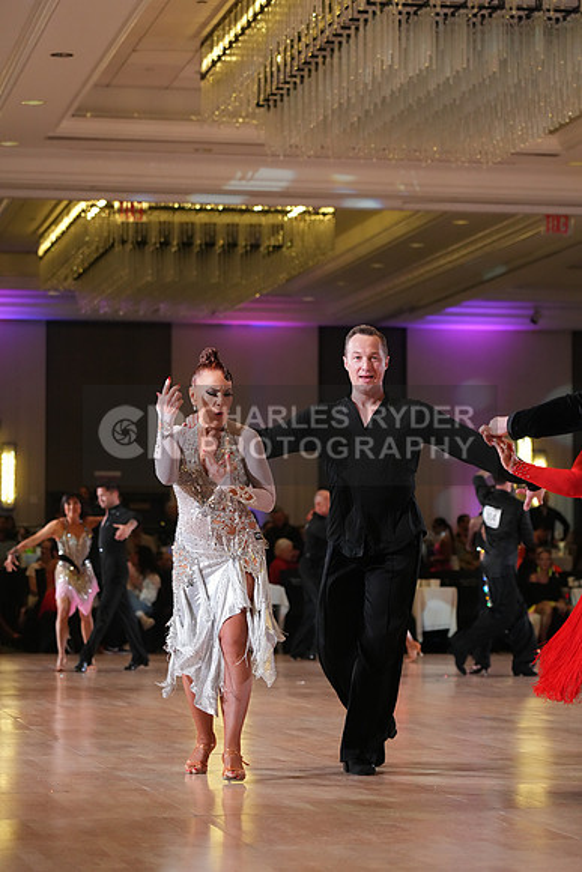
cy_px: 436
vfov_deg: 19.5
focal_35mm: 105
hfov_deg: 13.0
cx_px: 291
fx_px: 2545
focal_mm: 105
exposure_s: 1/500
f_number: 4
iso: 4000
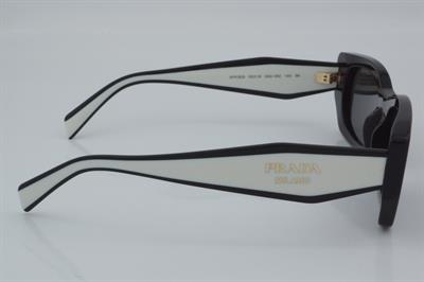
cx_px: 212
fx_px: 883
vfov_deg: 18.2
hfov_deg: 27.0
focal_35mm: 75
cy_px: 141
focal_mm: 50
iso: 100
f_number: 32
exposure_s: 1/4
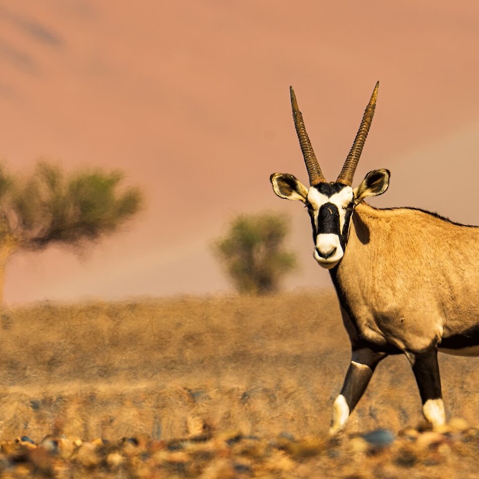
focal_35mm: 1283
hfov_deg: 1.4
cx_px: 314
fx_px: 20086
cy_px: 283
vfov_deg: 1.4
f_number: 8
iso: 64
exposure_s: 1/320
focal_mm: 600
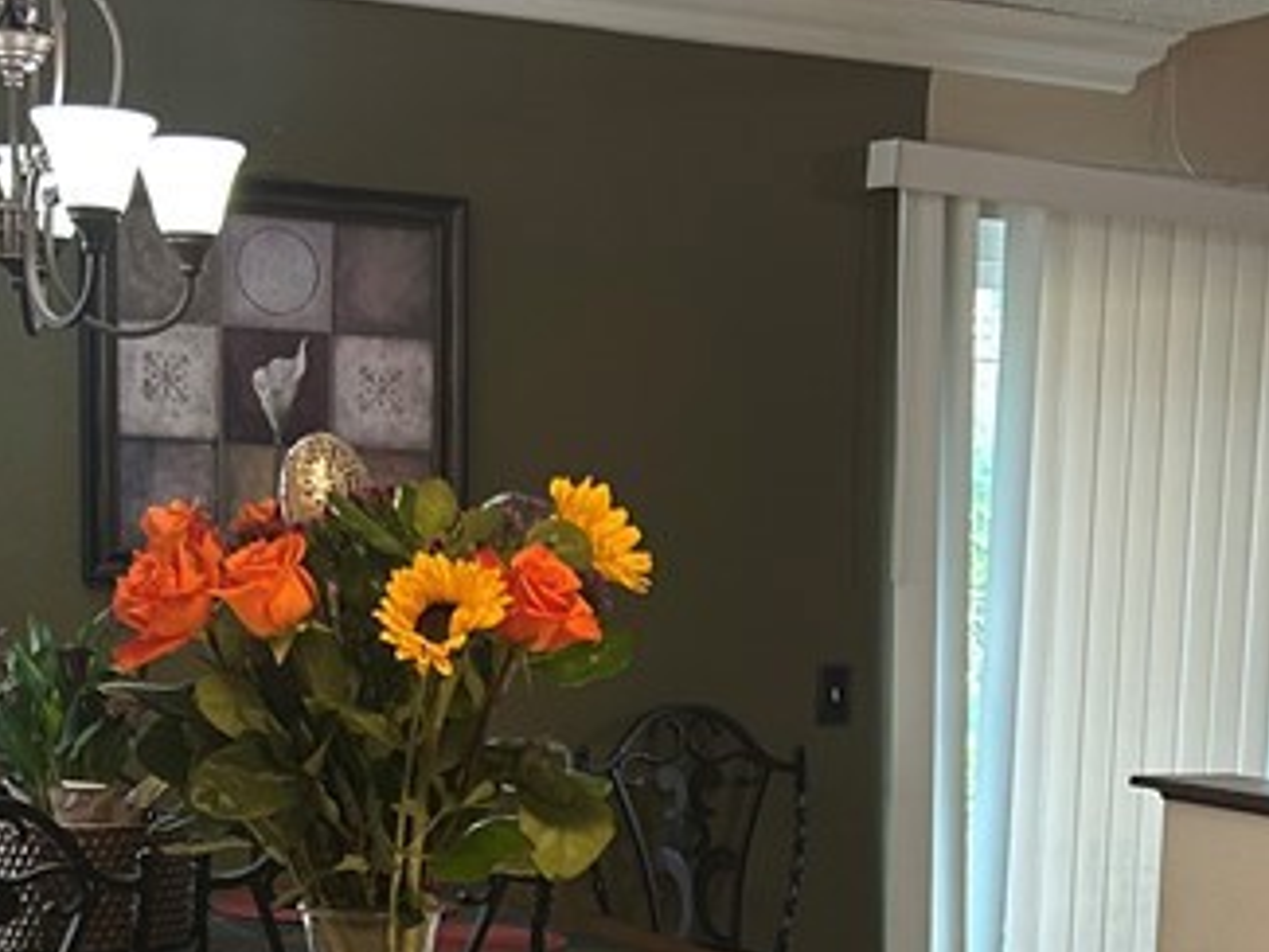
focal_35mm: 82
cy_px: 1057
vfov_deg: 17.4
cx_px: 773
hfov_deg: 23.8
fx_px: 3007
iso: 125
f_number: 1.5
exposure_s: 1/60
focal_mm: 5.7
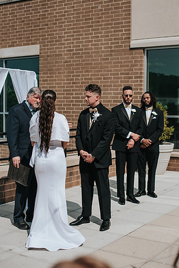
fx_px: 403
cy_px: 127
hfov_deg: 25.1
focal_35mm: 54
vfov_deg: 36.9
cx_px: 95
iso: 100
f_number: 3.2
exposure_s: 1/2000
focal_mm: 50
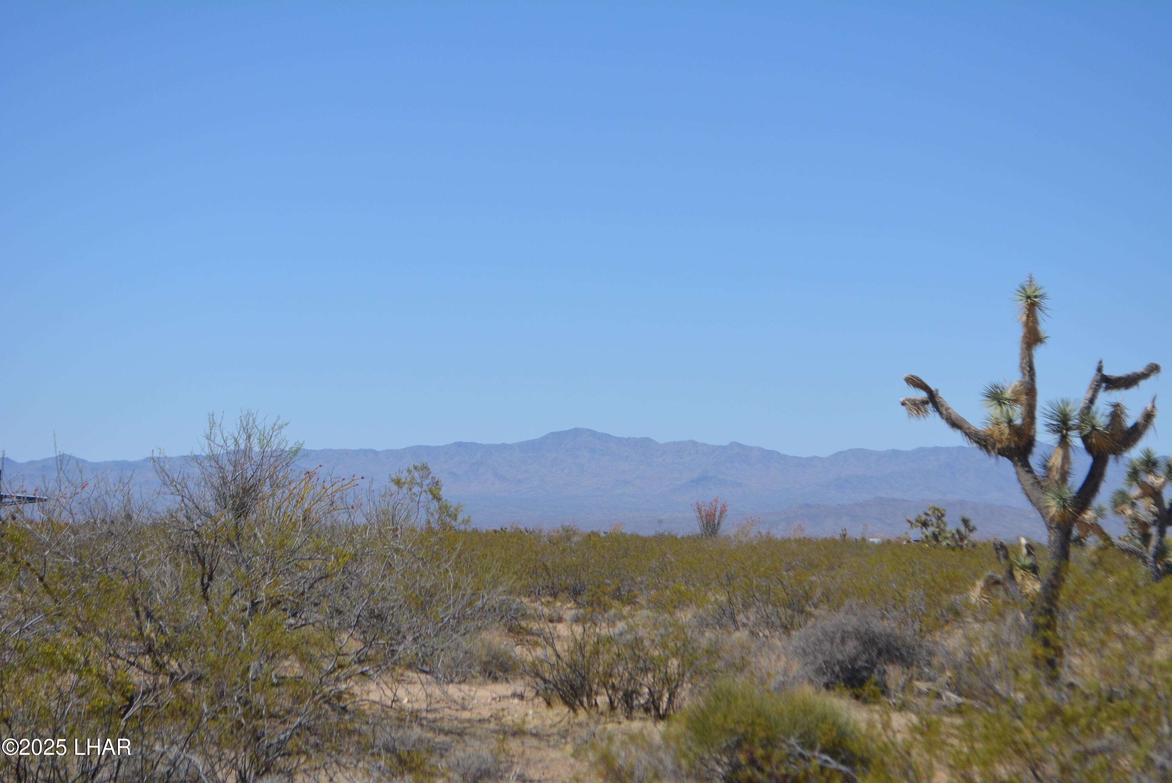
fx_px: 2688
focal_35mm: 82
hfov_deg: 24.6
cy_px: 392
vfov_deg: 16.6
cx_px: 586
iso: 400
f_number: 7.1
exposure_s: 1/2000
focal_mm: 55
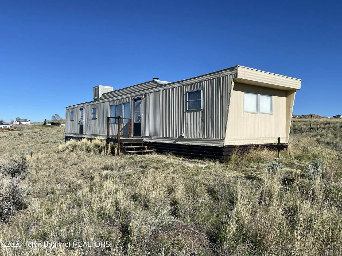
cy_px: 128
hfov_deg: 67.3
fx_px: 257
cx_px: 171
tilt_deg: +1.1
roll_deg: -1.2
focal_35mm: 26
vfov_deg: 53.1
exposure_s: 1/3731
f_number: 1.8
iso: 32
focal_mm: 4.25
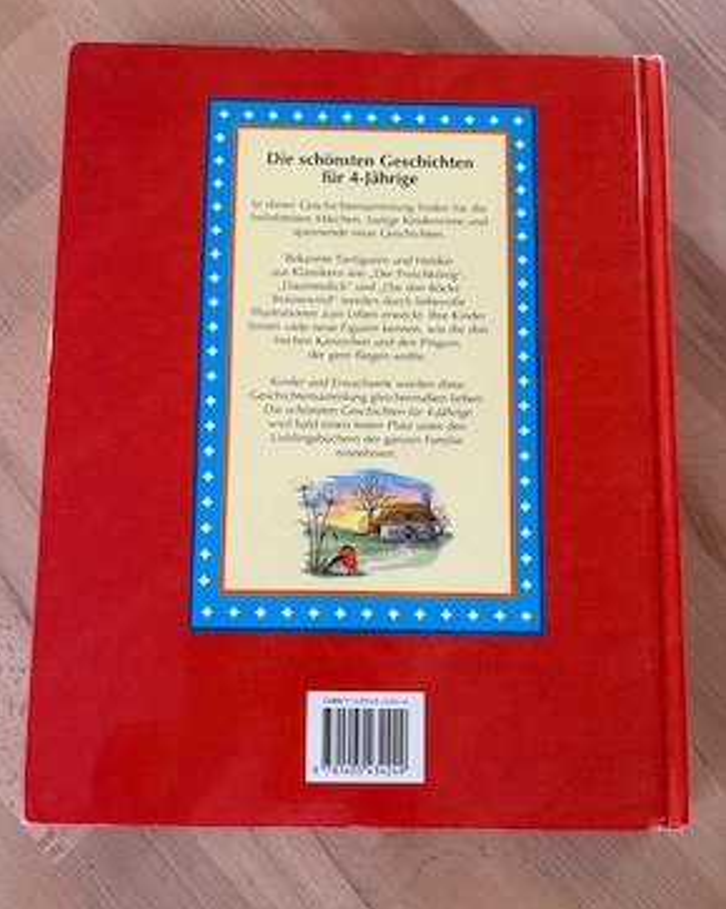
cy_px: 456
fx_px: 753
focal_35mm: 28
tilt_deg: -82.7
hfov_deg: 51.5
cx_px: 353
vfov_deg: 62.2
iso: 250
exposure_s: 1/60
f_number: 1.6
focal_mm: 5.96
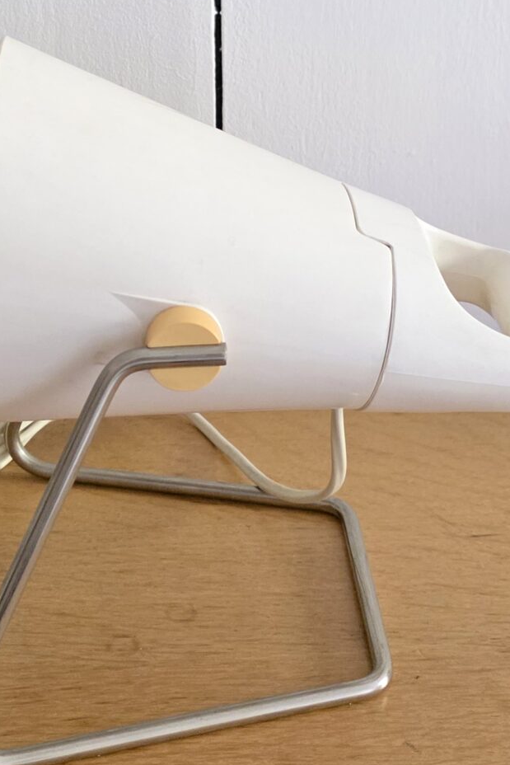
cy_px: 162
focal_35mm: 66
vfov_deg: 29.9
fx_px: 1402
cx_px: 168
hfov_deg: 20.5
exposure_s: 1/100
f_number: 1.7
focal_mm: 6.3
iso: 2500
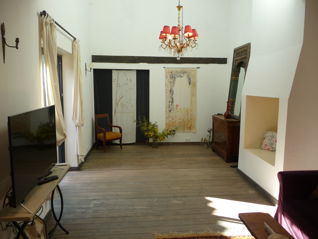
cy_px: 120
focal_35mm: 28
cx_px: 159
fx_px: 257
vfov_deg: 49.7
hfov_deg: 63.4
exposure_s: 1/50
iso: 100
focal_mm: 4.7
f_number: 3.3
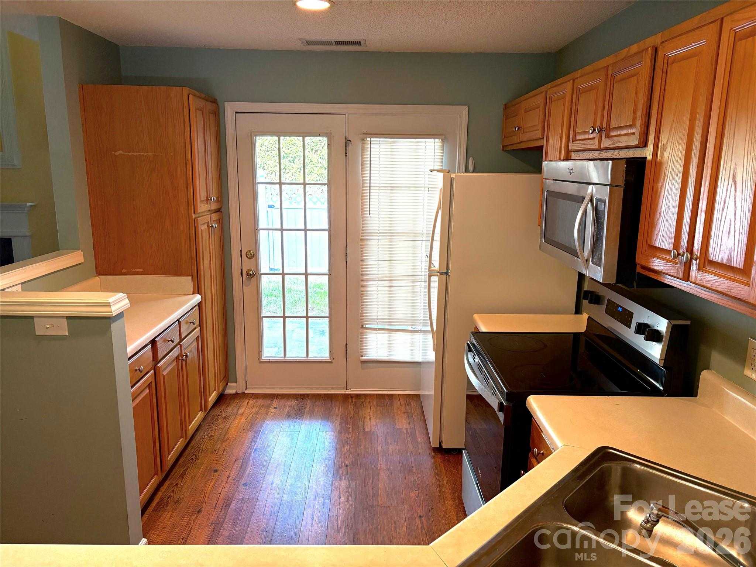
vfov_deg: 53.1
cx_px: 378
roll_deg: -0.2
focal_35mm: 26
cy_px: 284
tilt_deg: -11.9
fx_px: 568
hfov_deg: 67.3
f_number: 1.6
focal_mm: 5.96
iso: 250
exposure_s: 1/120
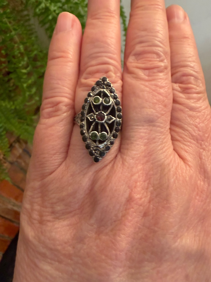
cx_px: 106
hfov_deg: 53.1
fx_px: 211
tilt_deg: -49.3
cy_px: 141
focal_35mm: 26
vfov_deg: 67.3
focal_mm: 2.22
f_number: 2.2
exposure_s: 1/50
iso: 320
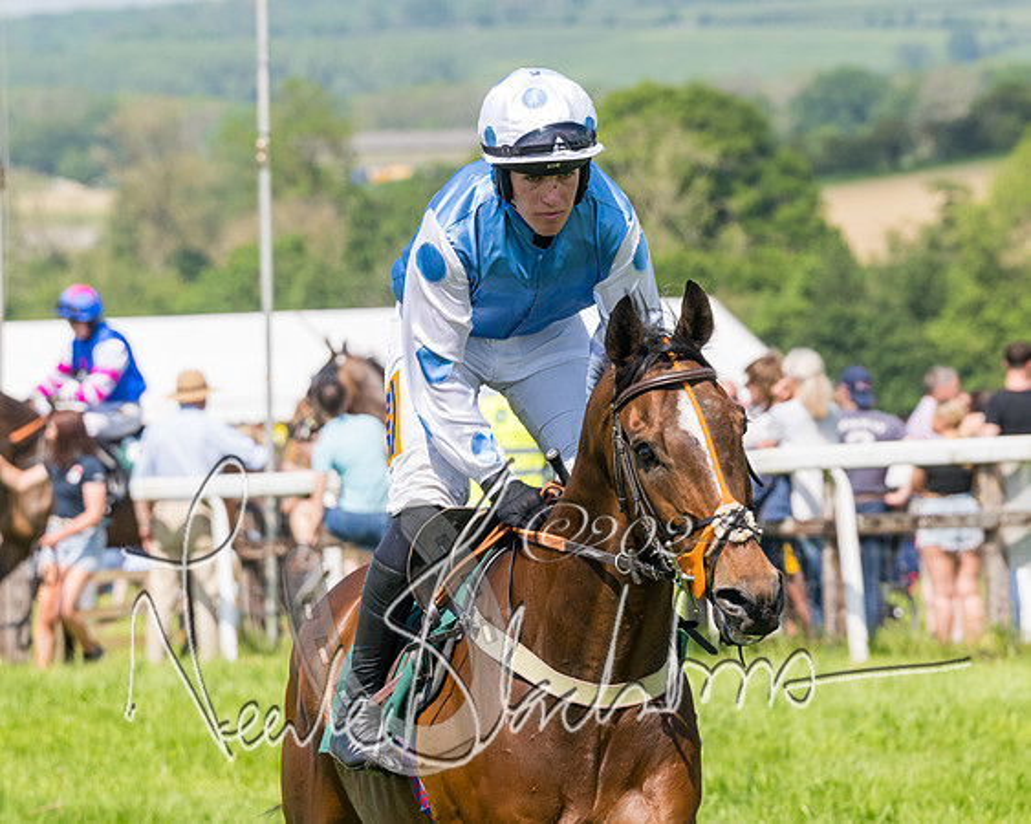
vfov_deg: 4.5
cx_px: 675
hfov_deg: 5.7
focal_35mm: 341
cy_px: 298
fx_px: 10414
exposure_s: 1/1250
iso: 200
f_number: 5
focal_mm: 140
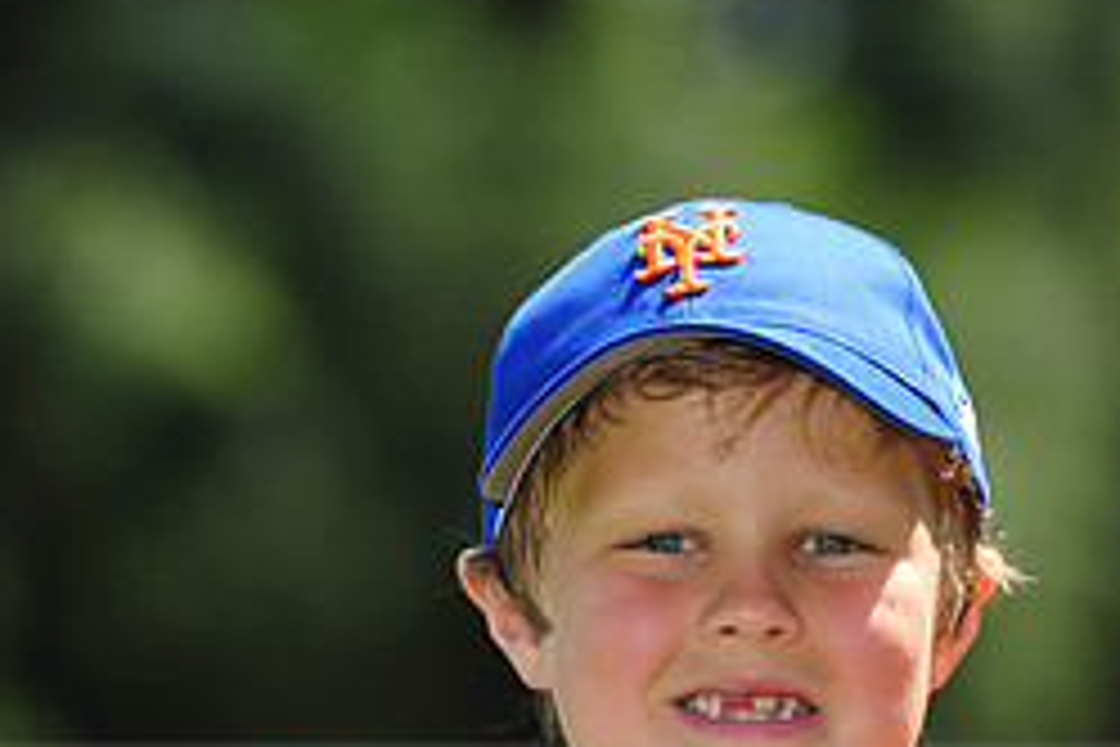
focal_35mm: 466
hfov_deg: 4.4
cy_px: 801
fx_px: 14497
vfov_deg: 2.9
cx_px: 693
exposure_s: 1/800
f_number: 4.5
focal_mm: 200
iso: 200
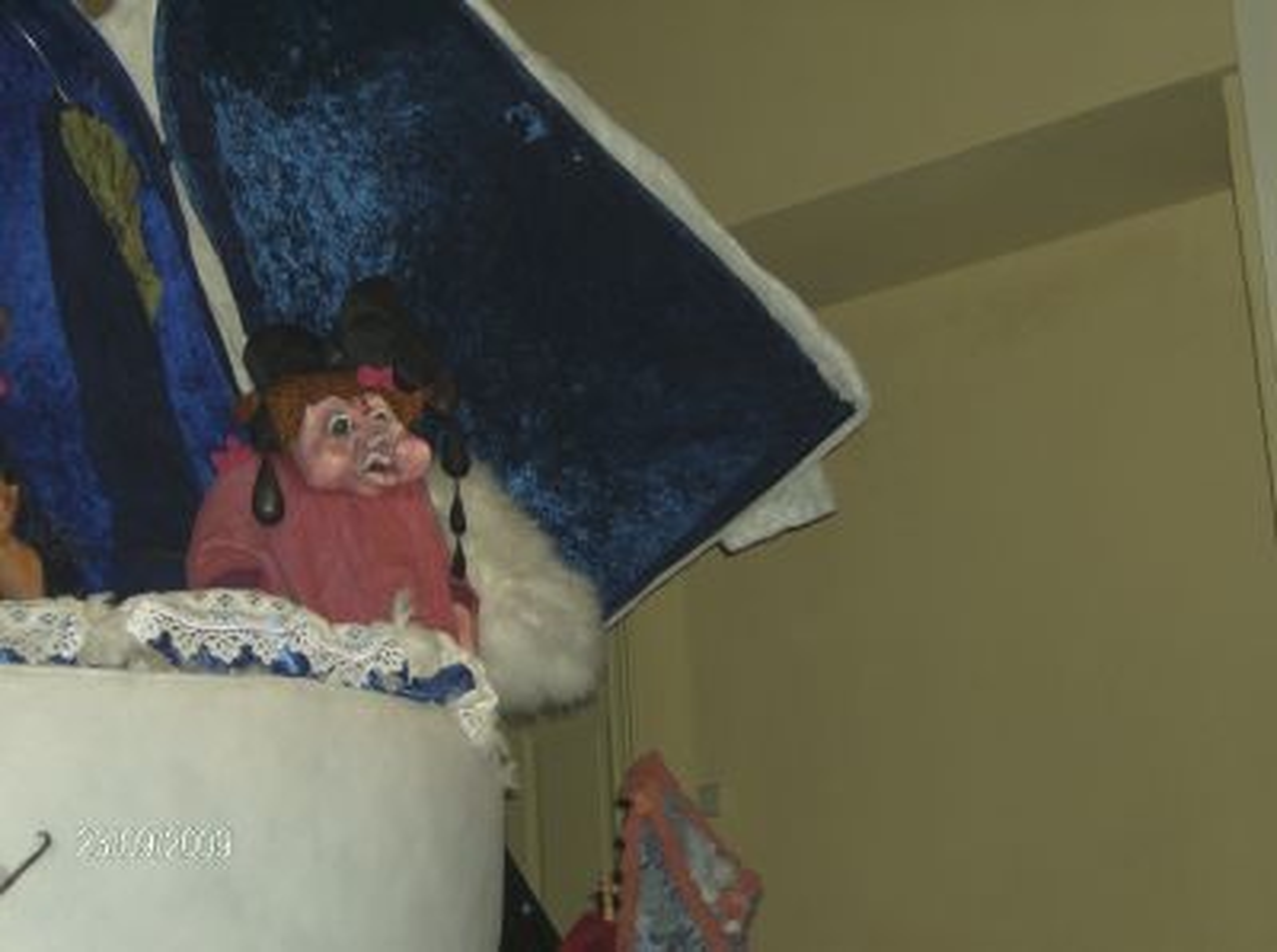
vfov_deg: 20.9
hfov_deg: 27.8
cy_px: 476
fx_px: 2576
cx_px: 638
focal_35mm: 70
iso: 200
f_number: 3.7
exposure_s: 1/91.3
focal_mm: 11.6
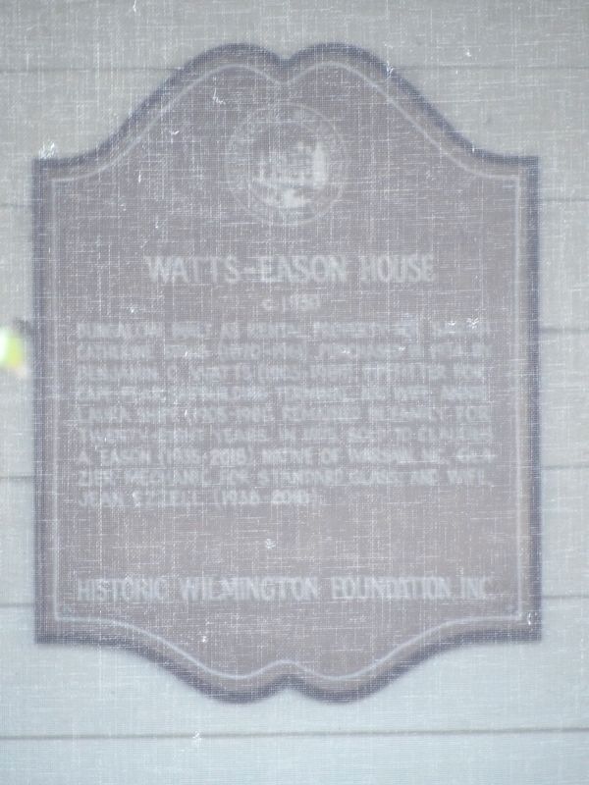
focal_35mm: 719
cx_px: 294
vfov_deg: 2.8
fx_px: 16312
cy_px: 392
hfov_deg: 2.1
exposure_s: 1/27
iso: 800
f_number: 4.4
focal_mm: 128.9
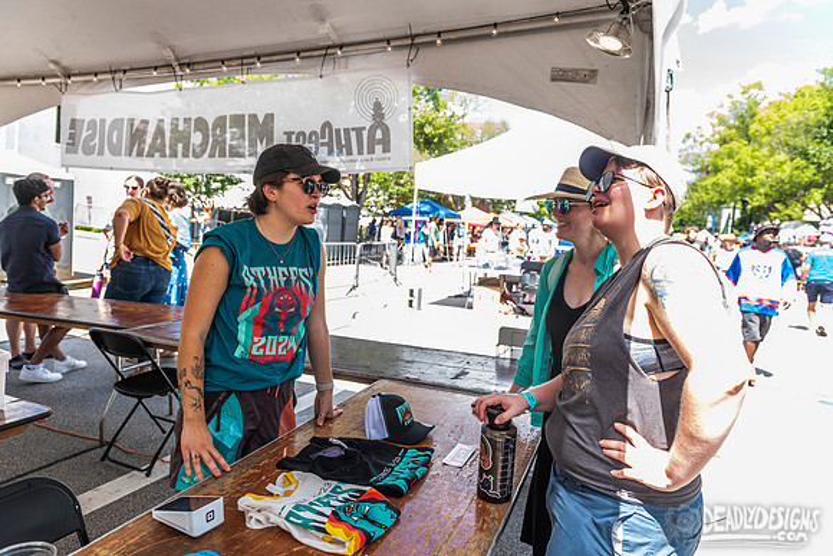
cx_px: 416
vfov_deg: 53.2
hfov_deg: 73.7
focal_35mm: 24
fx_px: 555
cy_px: 278
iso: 200
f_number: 4
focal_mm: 24
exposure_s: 1/160
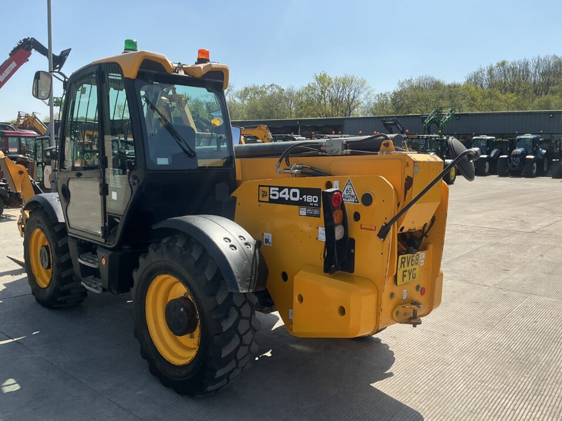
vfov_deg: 46.8
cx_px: 263
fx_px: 487
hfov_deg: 59.9
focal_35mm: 30
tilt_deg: -3.1
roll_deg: -3.0
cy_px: 218
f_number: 1.8
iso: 25
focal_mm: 3
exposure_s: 1/1786
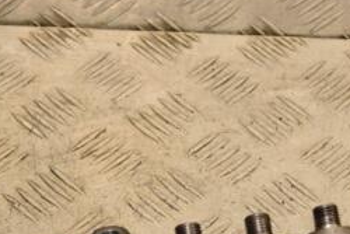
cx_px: 248
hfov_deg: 13.6
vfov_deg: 9.1
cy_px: 216
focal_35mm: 151
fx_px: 1469
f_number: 7.1
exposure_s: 1/200
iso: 800
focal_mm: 42
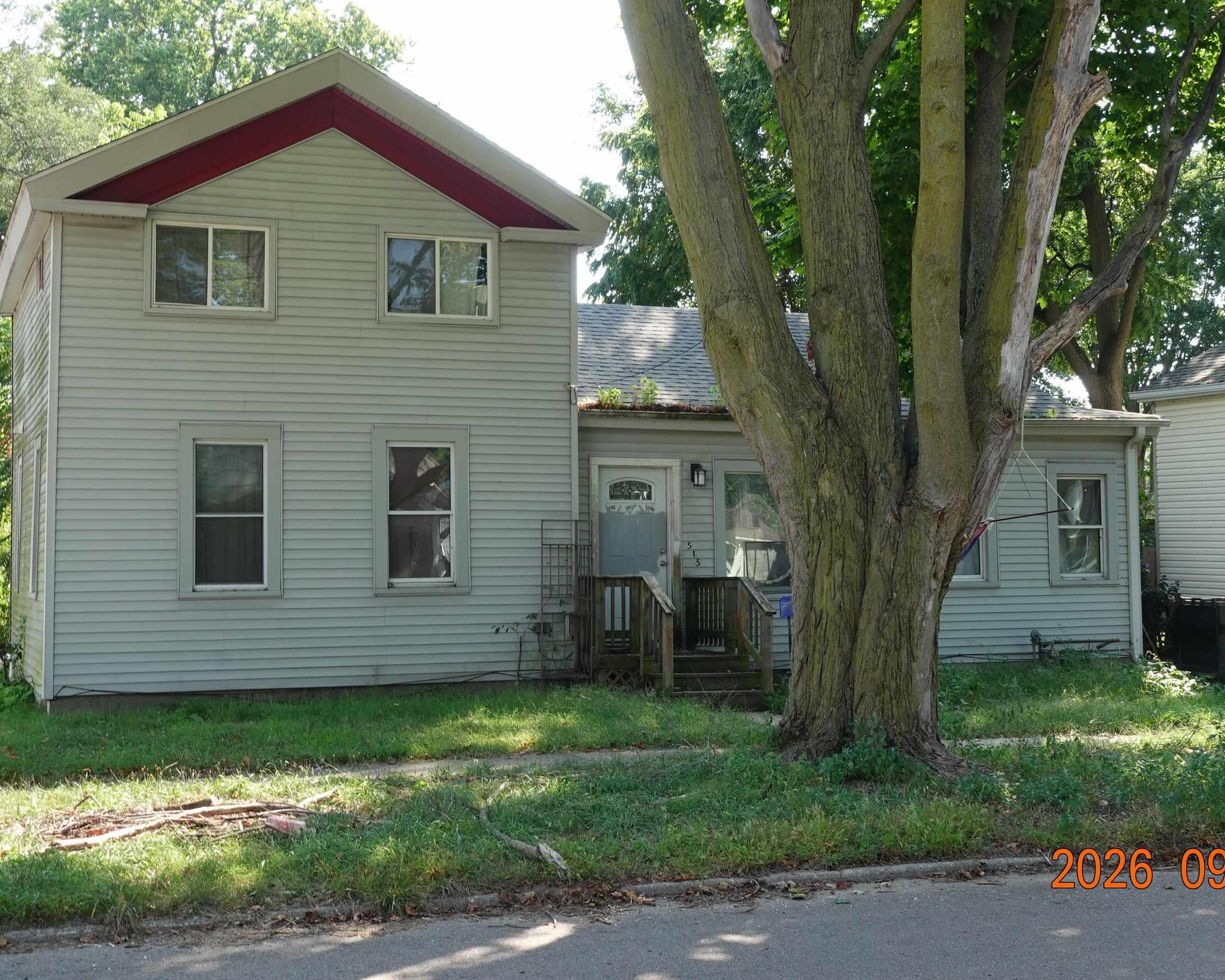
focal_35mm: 46
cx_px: 564
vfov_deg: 32.7
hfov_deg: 40.3
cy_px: 413
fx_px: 1668
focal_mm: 13.4
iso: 125
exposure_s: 1/80
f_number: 5.6
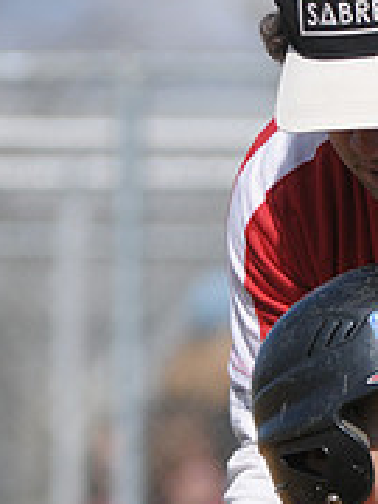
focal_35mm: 928
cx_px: 391
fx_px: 13511
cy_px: 664
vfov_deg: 2.1
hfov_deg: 1.6
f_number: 4
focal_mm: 200
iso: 400
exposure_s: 1/4000
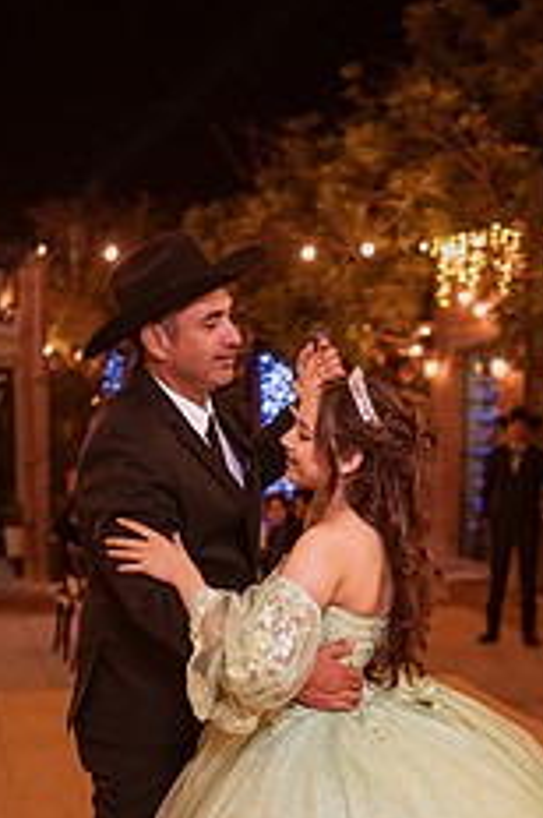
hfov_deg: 19.9
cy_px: 635
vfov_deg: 29.1
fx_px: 1543
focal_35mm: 68
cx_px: 337
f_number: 1.8
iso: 4000
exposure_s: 1/400
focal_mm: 35
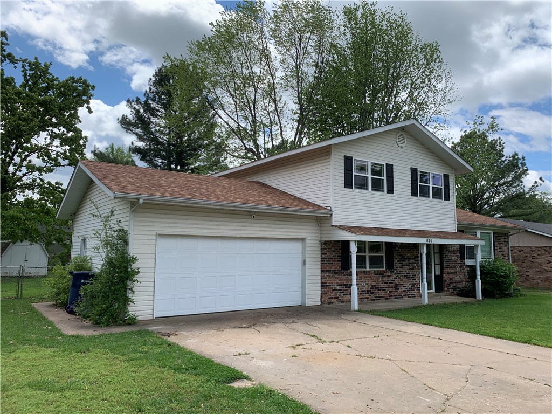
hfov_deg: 67.3
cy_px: 207
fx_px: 415
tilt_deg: +7.5
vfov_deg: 53.1
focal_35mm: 26
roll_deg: -1.2
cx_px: 276
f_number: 1.8
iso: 25
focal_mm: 4.25
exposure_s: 1/1845
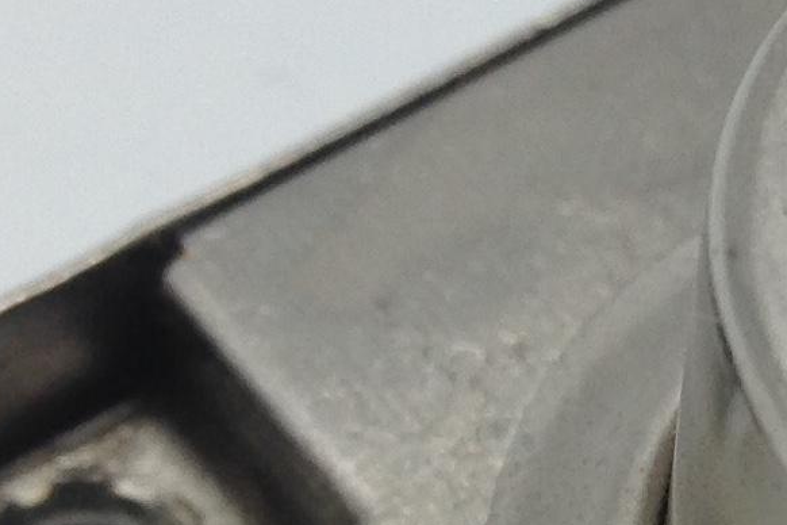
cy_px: 509
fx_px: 3541
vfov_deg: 8.4
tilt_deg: -57.8
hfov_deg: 12.1
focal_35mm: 162
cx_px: 1158
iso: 50
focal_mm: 4.28
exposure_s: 1/167
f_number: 2.4
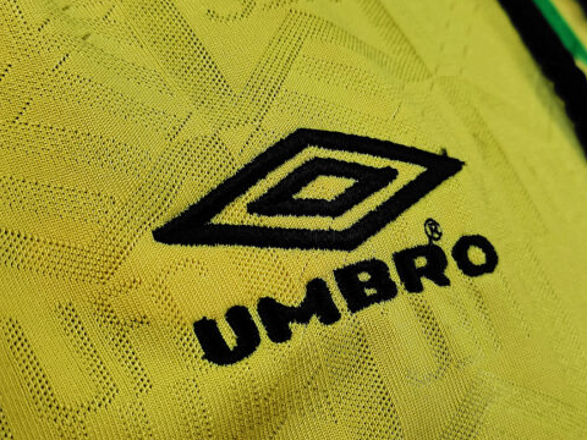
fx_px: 933
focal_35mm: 55
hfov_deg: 34.9
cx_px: 313
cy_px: 232
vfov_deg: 26.6
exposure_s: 1/100
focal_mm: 5.58
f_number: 1.8
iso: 100
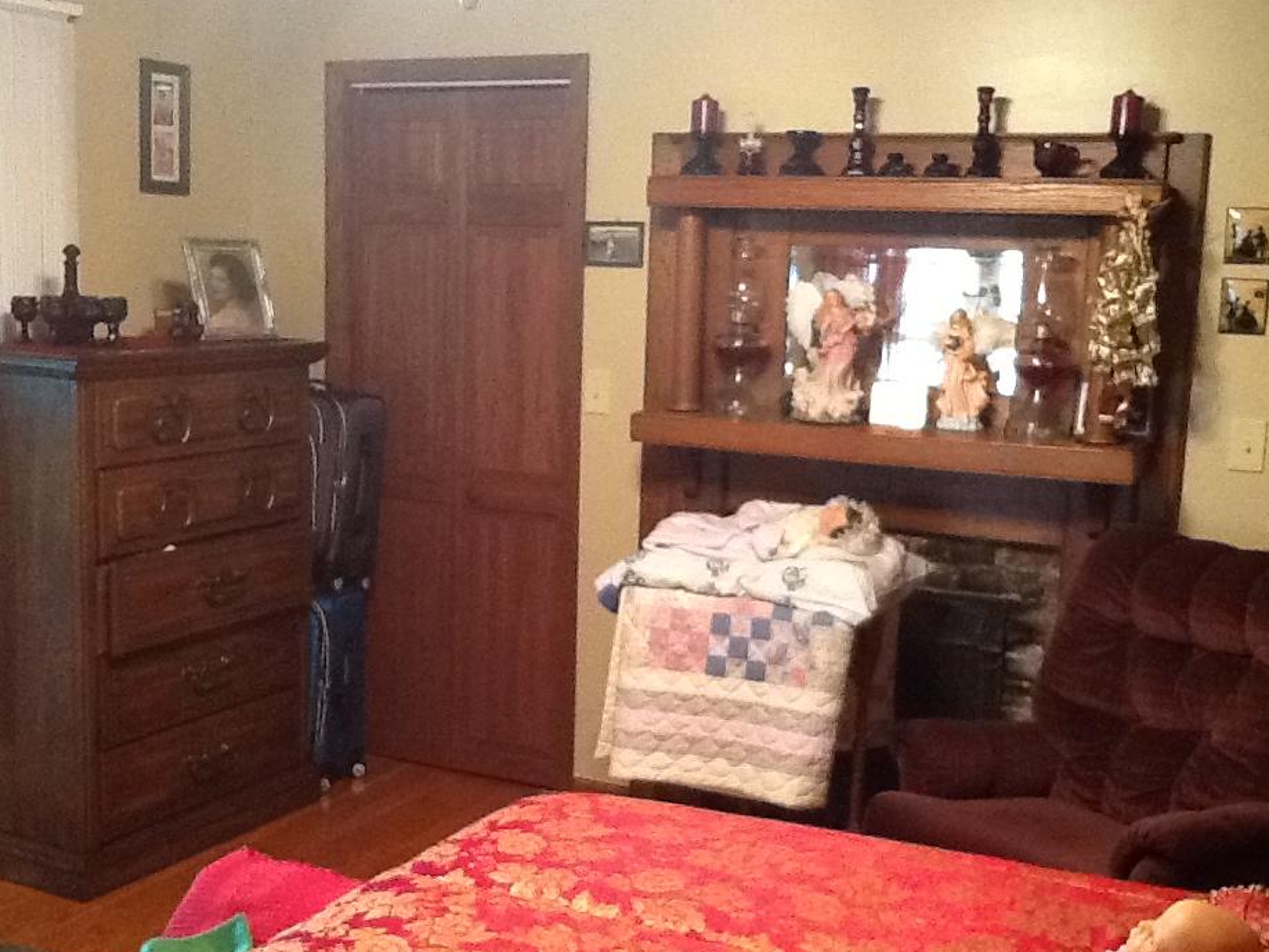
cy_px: 486
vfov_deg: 31.5
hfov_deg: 41.2
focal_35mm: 46
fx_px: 1687
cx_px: 608
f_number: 2.4
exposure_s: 1/20
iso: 320
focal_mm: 2.03
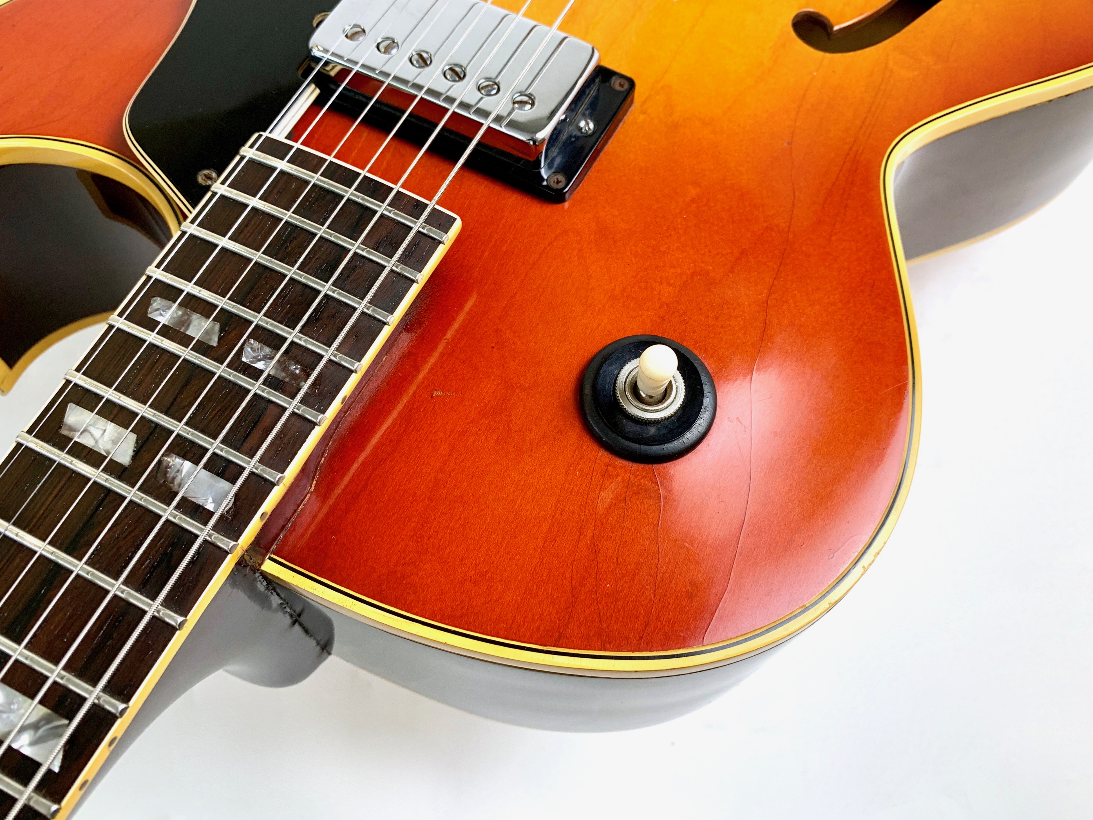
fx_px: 852
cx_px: 557
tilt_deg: -75.7
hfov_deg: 65.3
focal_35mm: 27
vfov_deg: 51.4
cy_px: 414
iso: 50
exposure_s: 1/50
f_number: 1.8
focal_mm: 4.25
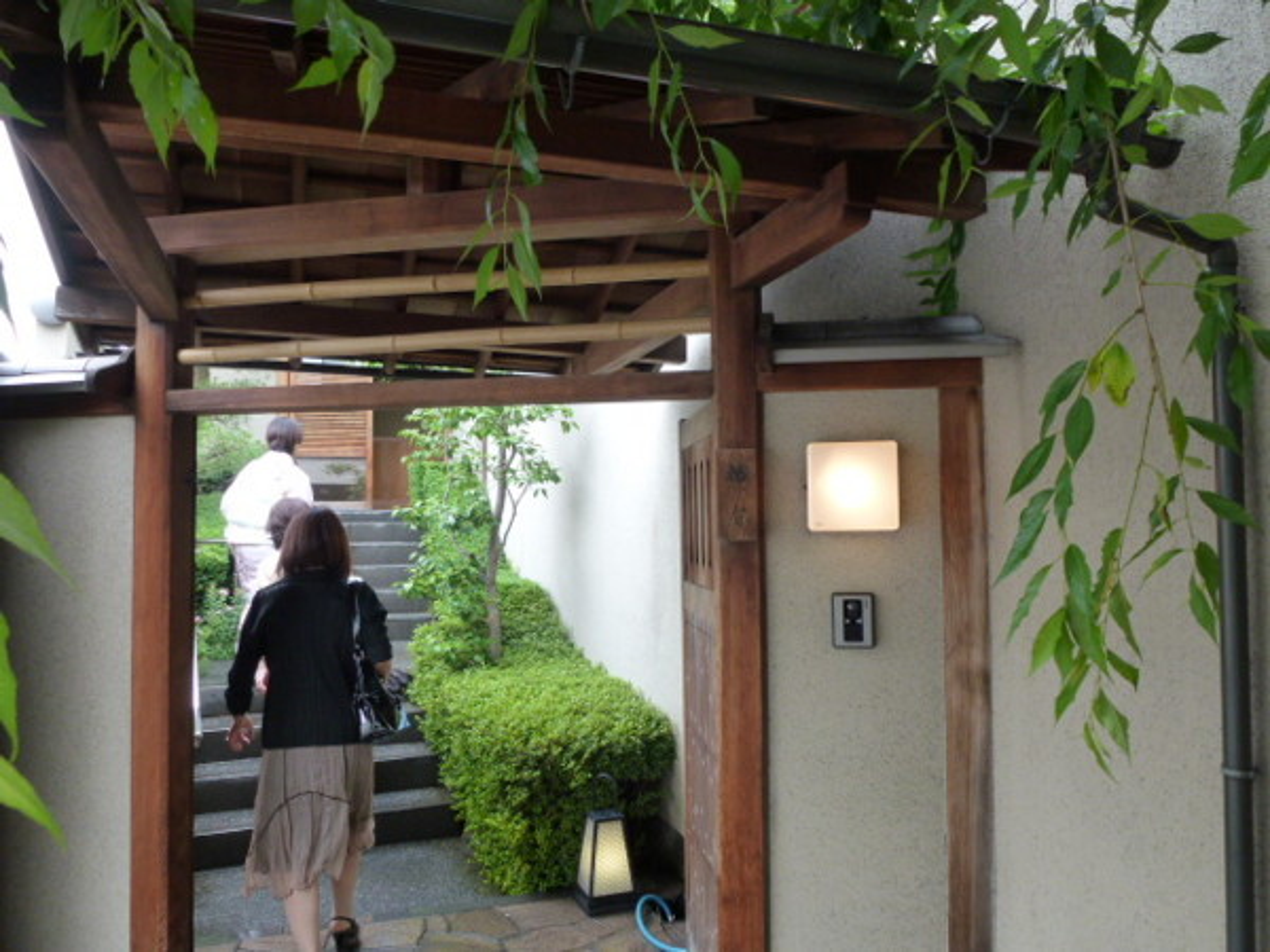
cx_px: 635
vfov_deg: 54.9
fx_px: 917
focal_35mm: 25
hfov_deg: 69.4
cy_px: 476
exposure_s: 1/80
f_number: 3.3
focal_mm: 4.3
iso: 160
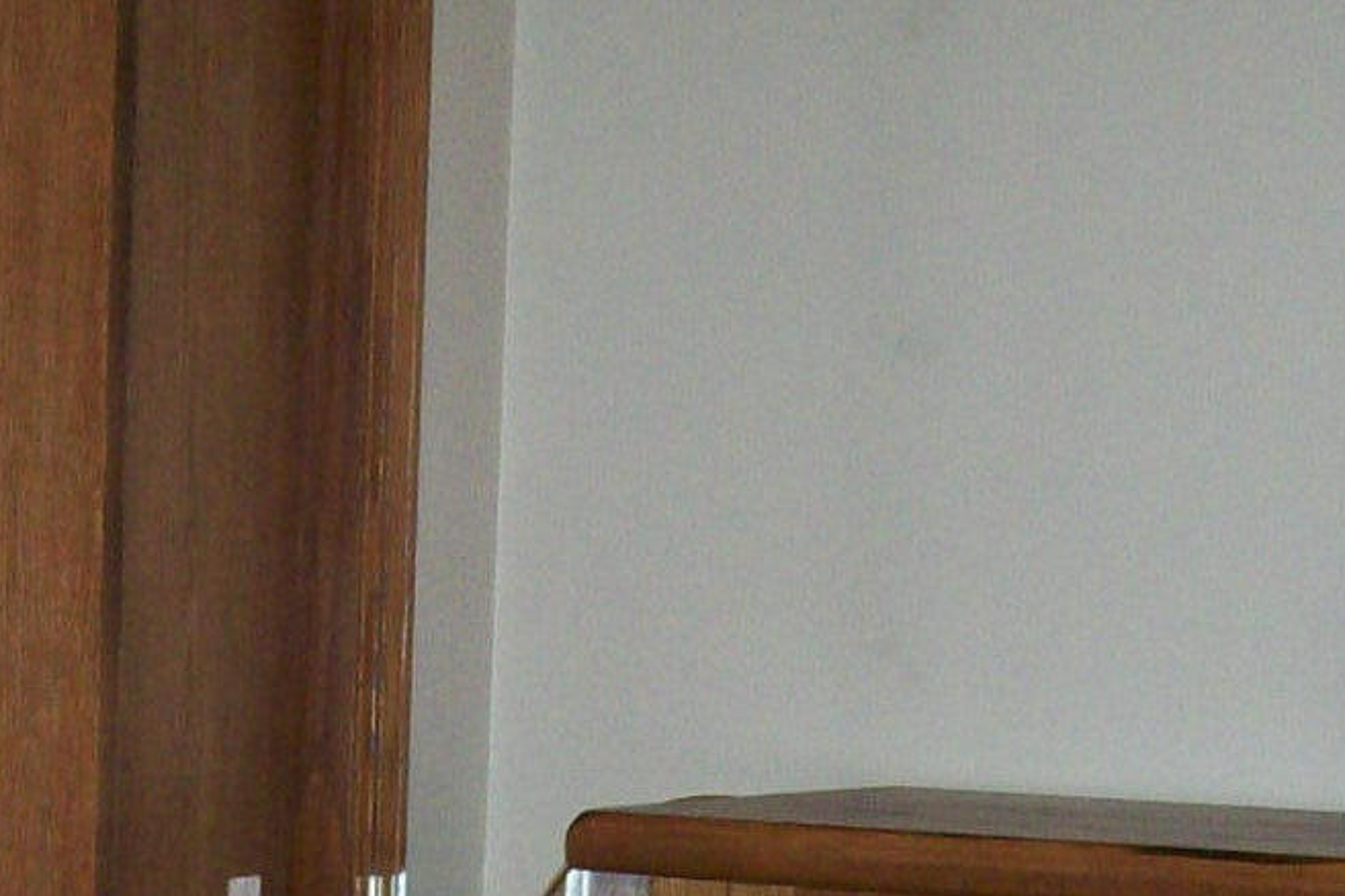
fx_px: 4259
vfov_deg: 11.7
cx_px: 469
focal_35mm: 114
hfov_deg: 17.9
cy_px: 1174
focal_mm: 6
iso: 140
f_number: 2.7
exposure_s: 1/64
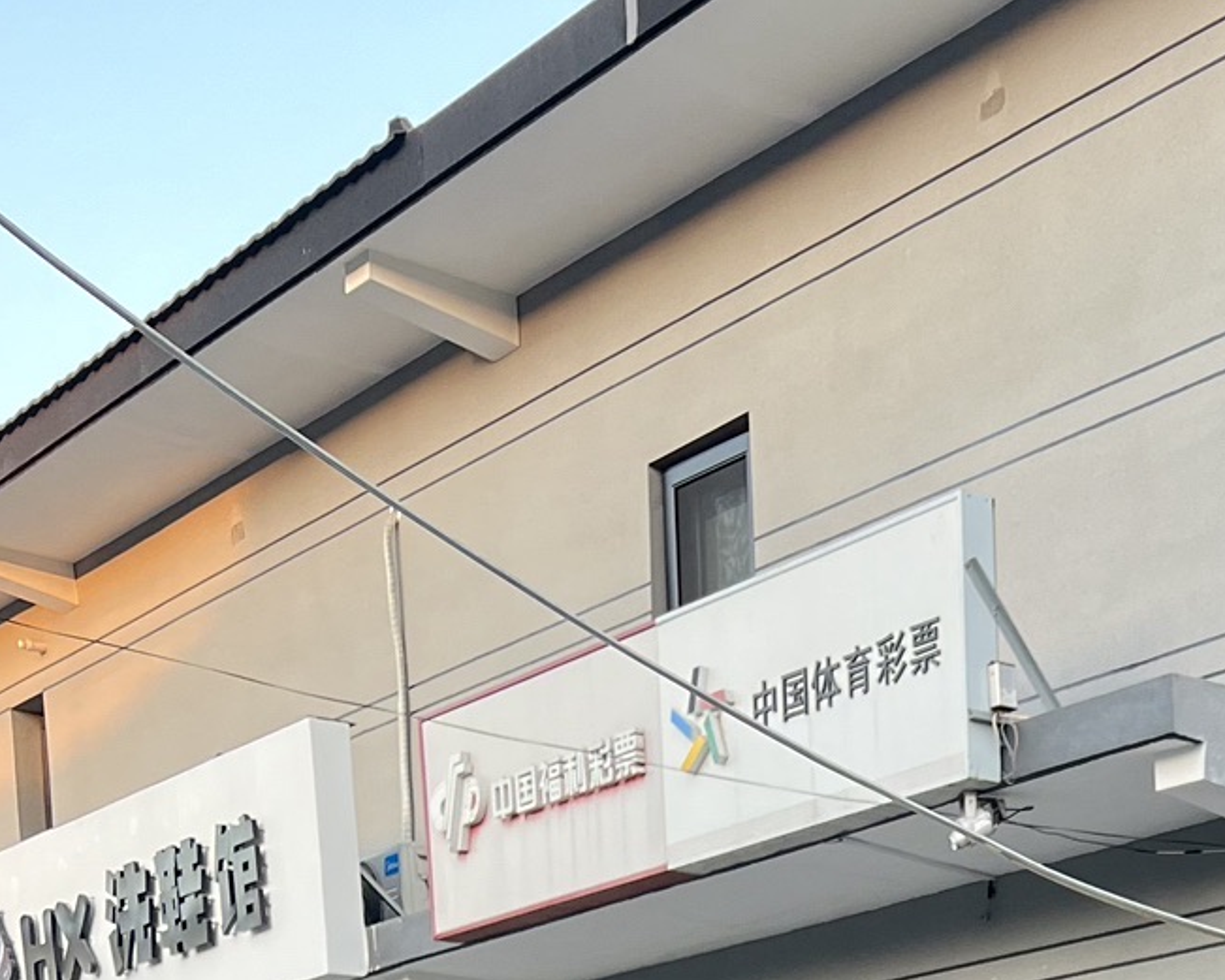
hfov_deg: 23.4
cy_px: 1789
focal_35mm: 78
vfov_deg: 16.4
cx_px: 1227
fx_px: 2828
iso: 80
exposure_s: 1/121
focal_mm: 5.7
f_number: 1.5
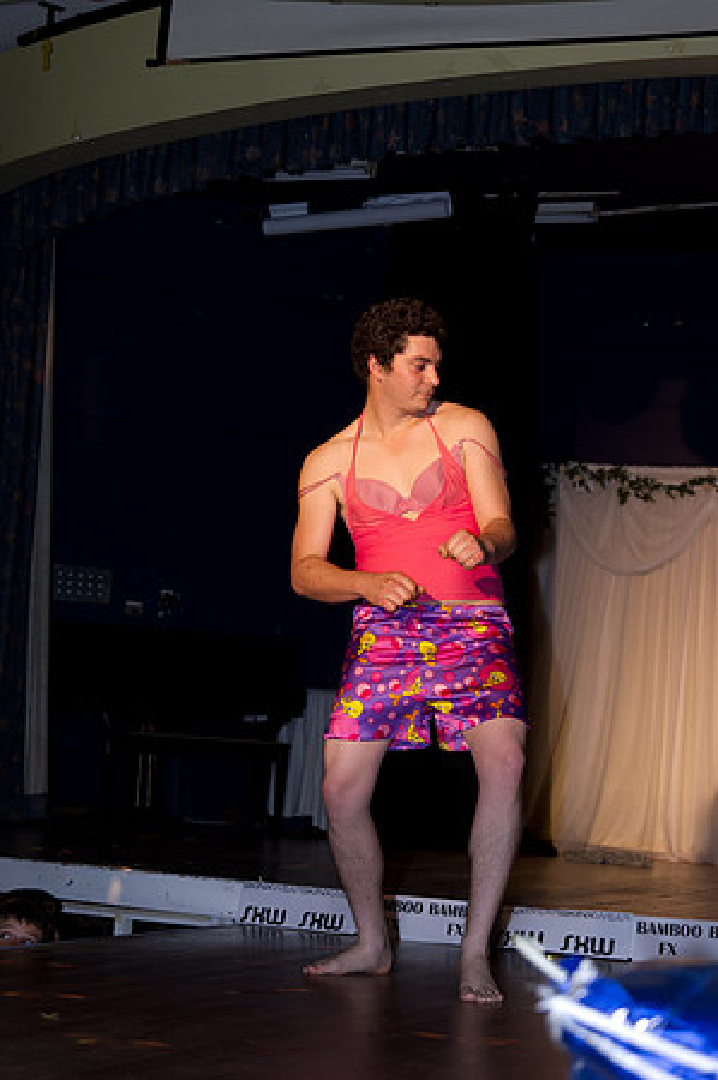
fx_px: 2249
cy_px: 540
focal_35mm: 75
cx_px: 359
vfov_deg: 27.0
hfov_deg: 18.1
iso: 400
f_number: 2.8
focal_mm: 50
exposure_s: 1/160
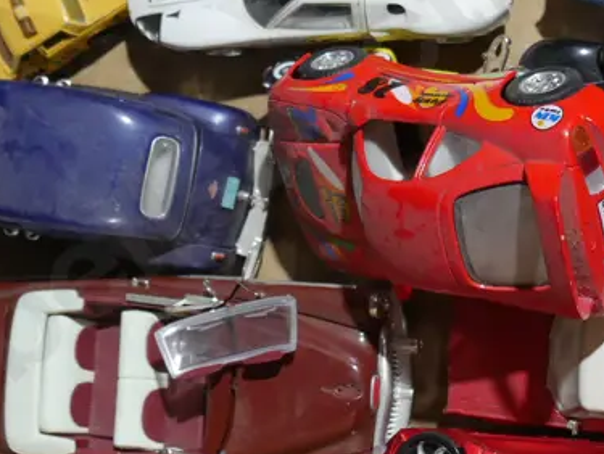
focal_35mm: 120
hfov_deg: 16.4
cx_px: 345
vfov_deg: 12.3
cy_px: 87
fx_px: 2096
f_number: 4.7
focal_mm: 22
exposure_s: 1/60
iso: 1000
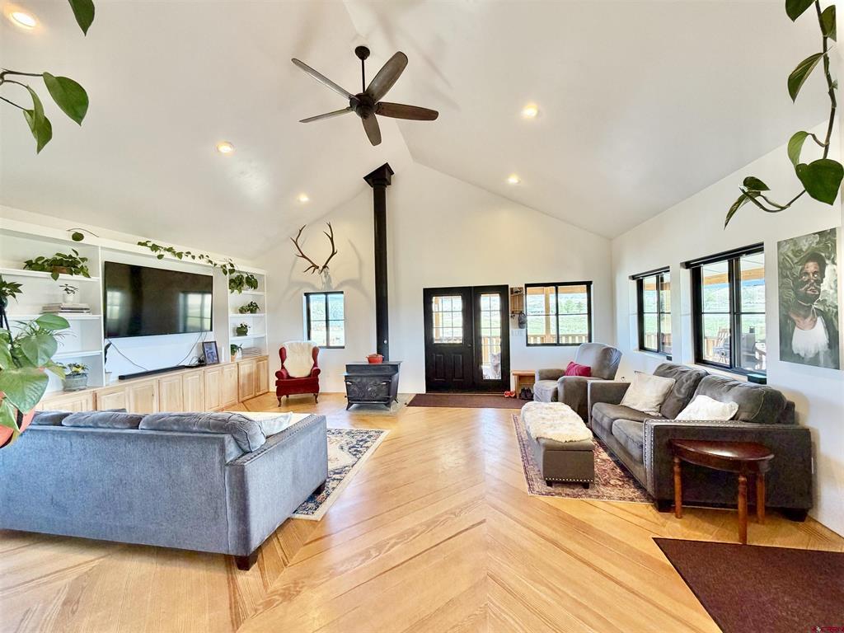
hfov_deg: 102.1
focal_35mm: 14
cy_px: 316
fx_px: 341
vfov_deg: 85.7
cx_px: 422
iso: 250
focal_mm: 2.22
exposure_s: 1/120
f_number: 2.2
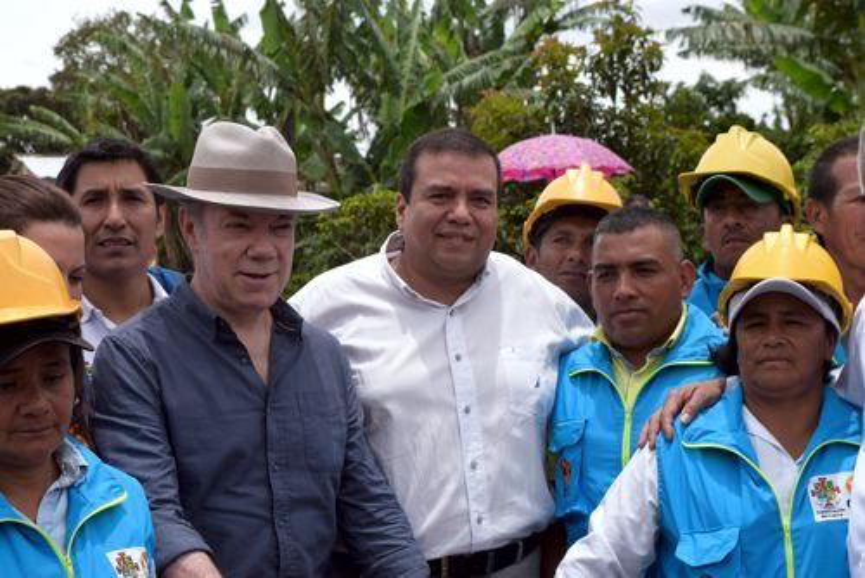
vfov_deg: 19.0
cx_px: 432
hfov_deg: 28.1
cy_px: 289
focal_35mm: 72
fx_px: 1731
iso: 200
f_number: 10
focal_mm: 48
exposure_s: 1/400
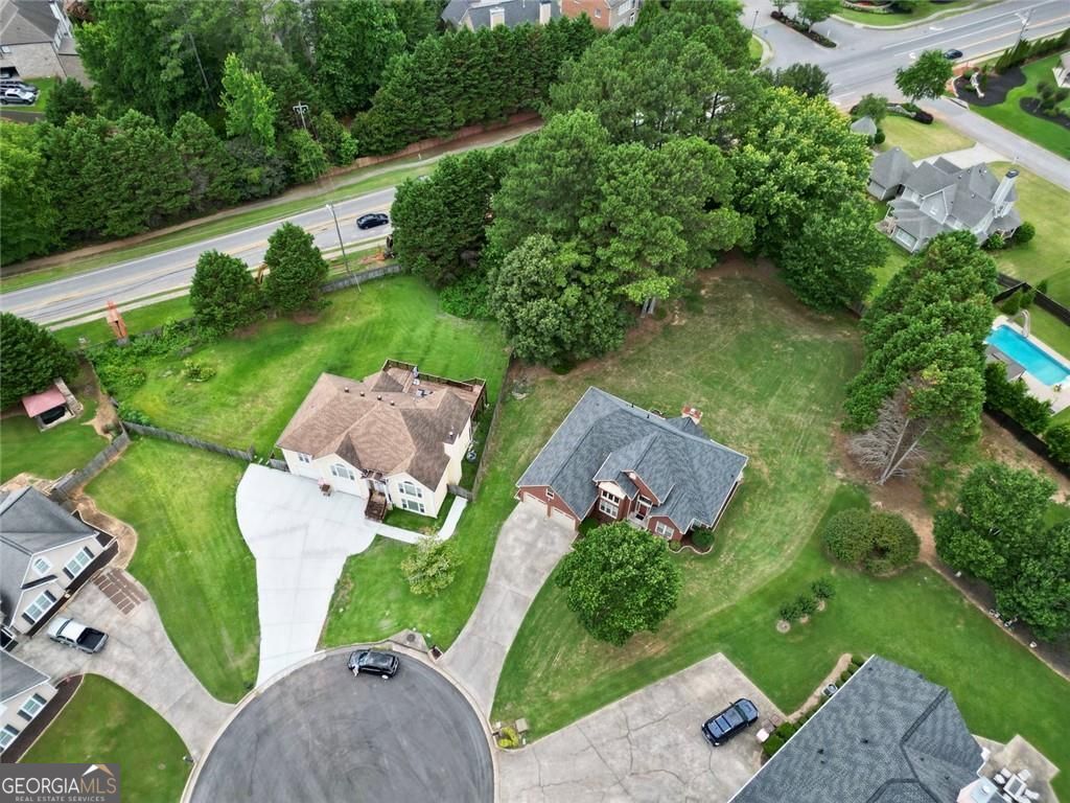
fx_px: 742
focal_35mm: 24
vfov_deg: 56.8
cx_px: 535
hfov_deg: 71.6
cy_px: 402
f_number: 1.7
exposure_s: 1/640
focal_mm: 6.72
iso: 140
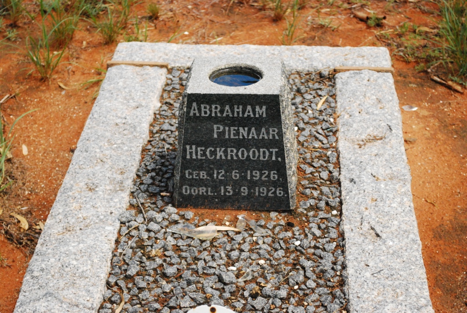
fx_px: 1071
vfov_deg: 16.6
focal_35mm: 82
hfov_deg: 24.6
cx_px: 234
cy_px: 156
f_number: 5.6
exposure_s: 1/2000
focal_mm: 55
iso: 1600
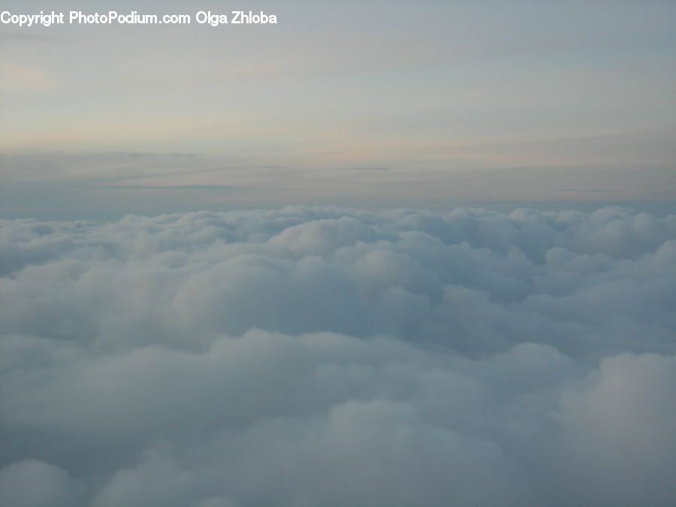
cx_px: 338
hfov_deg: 29.4
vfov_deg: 22.3
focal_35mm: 66
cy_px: 254
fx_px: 1289
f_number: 3.9
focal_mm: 13.7
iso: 64
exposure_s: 1/72.2
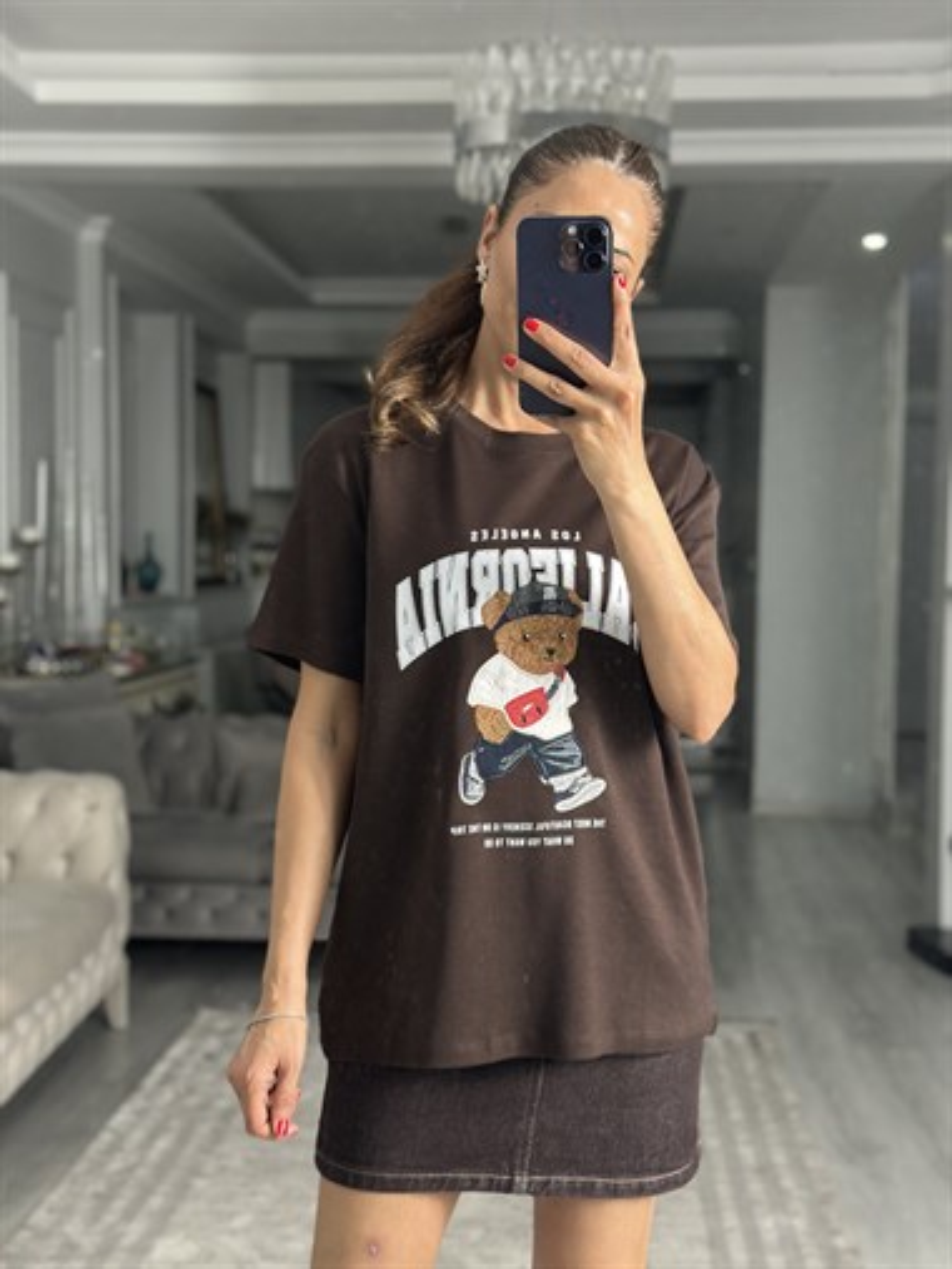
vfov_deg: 39.6
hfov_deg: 30.3
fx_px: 1759
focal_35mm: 48
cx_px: 476
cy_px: 634
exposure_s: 1/50
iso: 160
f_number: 1.78
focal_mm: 6.86
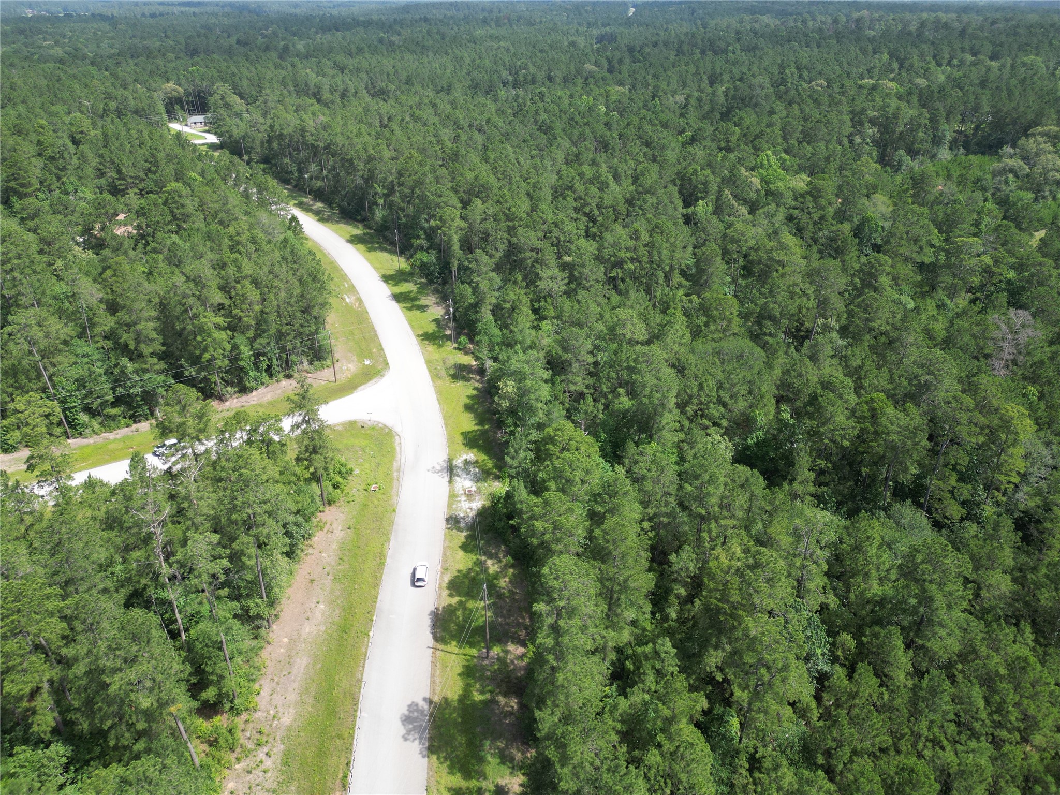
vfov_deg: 56.8
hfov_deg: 71.6
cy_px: 398
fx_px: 735
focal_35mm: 24
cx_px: 530
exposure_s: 1/1250
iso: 120
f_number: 1.7
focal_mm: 6.72
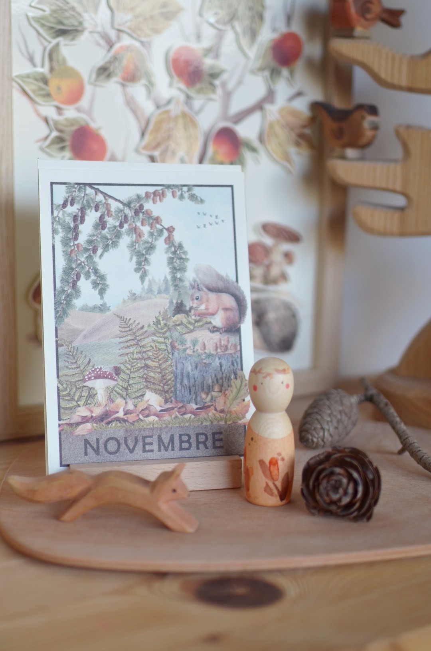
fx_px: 947
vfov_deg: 37.9
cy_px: 326
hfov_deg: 25.6
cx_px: 216
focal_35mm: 52
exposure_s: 1/100
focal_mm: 35
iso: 125
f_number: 1.8
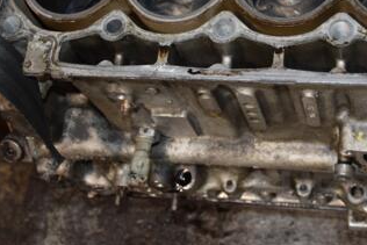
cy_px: 34
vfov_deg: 18.2
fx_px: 755
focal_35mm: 74
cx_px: 233
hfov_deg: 27.2
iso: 800
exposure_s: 1/60
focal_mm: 26
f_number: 5
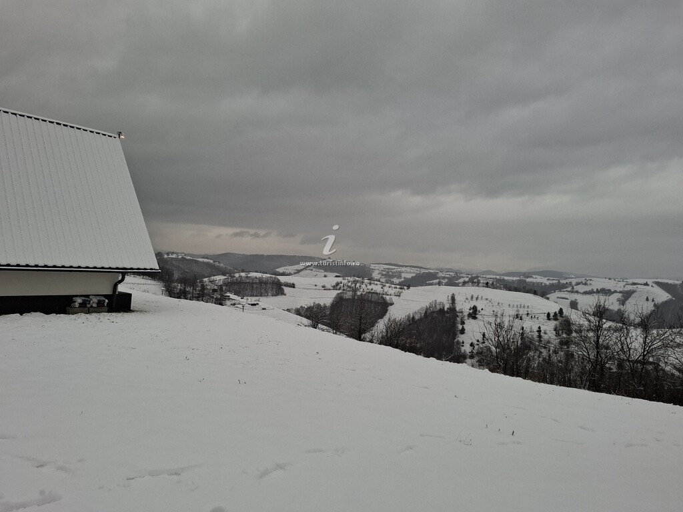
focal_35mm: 23
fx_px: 454
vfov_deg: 58.9
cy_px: 256
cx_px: 342
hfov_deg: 73.9
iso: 50
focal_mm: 5.54
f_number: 1.8
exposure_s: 1/314
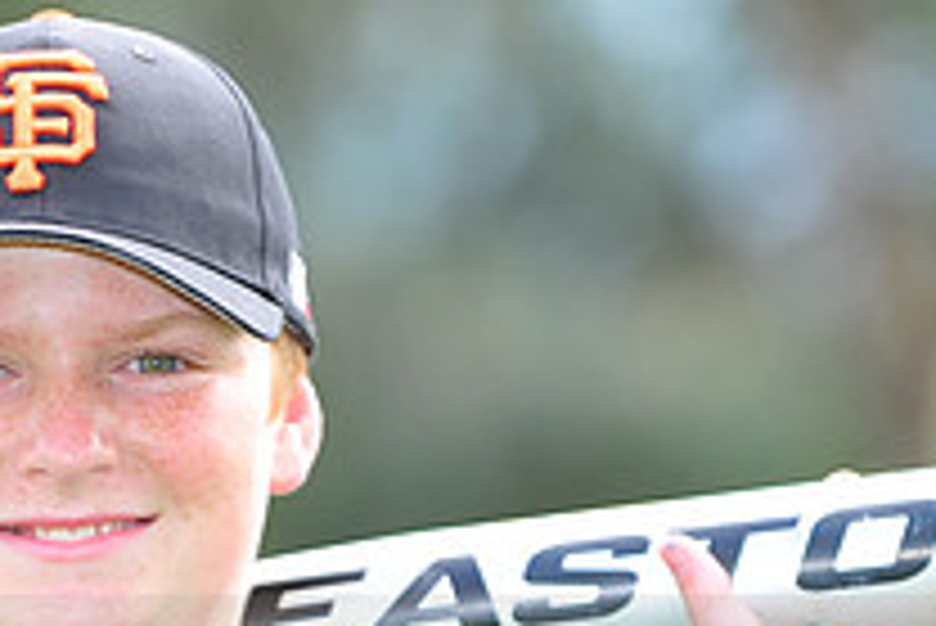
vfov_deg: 2.5
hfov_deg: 3.7
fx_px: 14518
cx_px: 148
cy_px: 653
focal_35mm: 558
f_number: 4.5
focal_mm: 200
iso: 200
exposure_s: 1/200
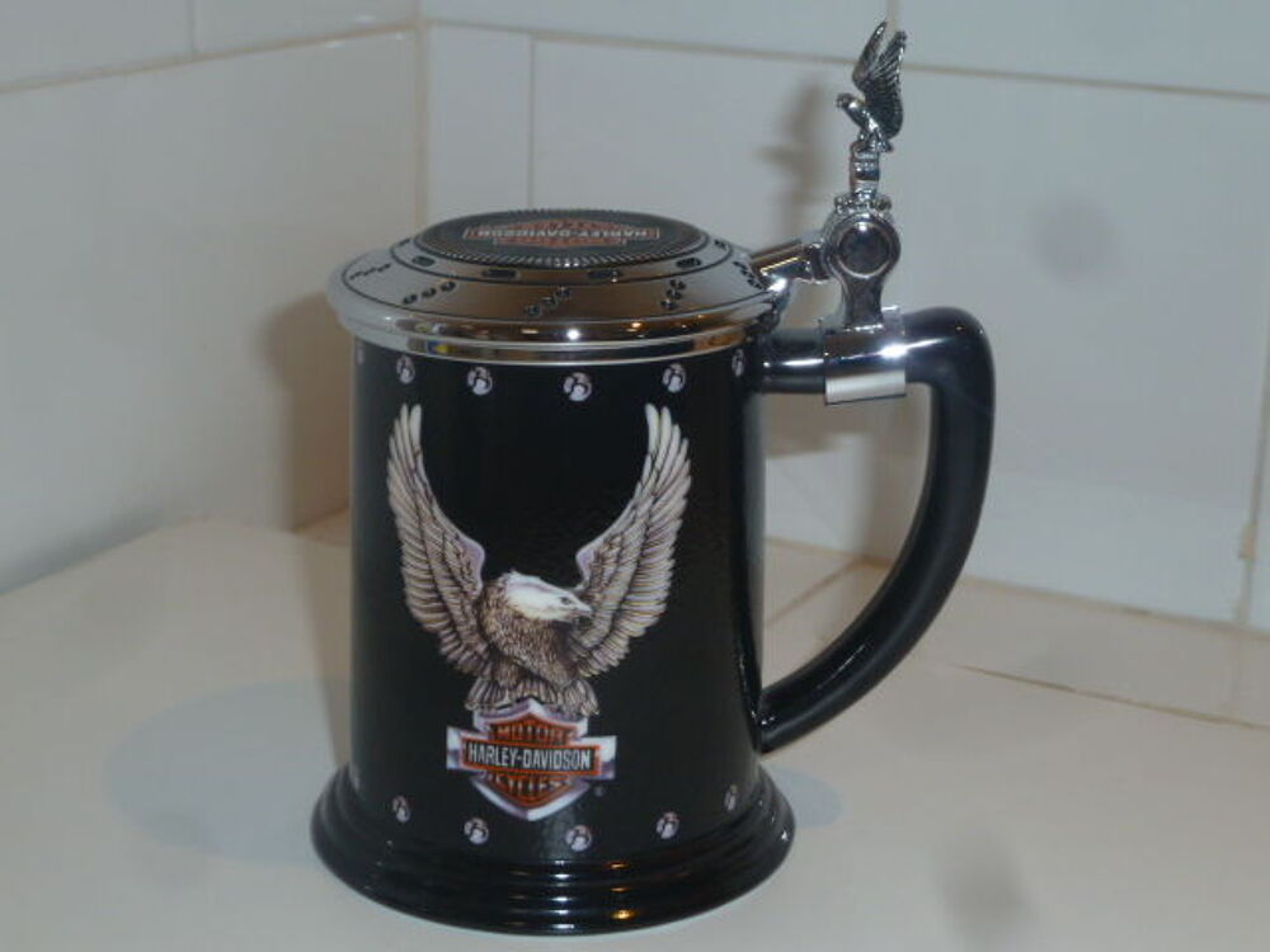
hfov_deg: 30.7
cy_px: 476
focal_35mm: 63
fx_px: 2311
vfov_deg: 23.3
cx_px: 635
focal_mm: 10.3
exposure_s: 1/30
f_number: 4
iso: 160
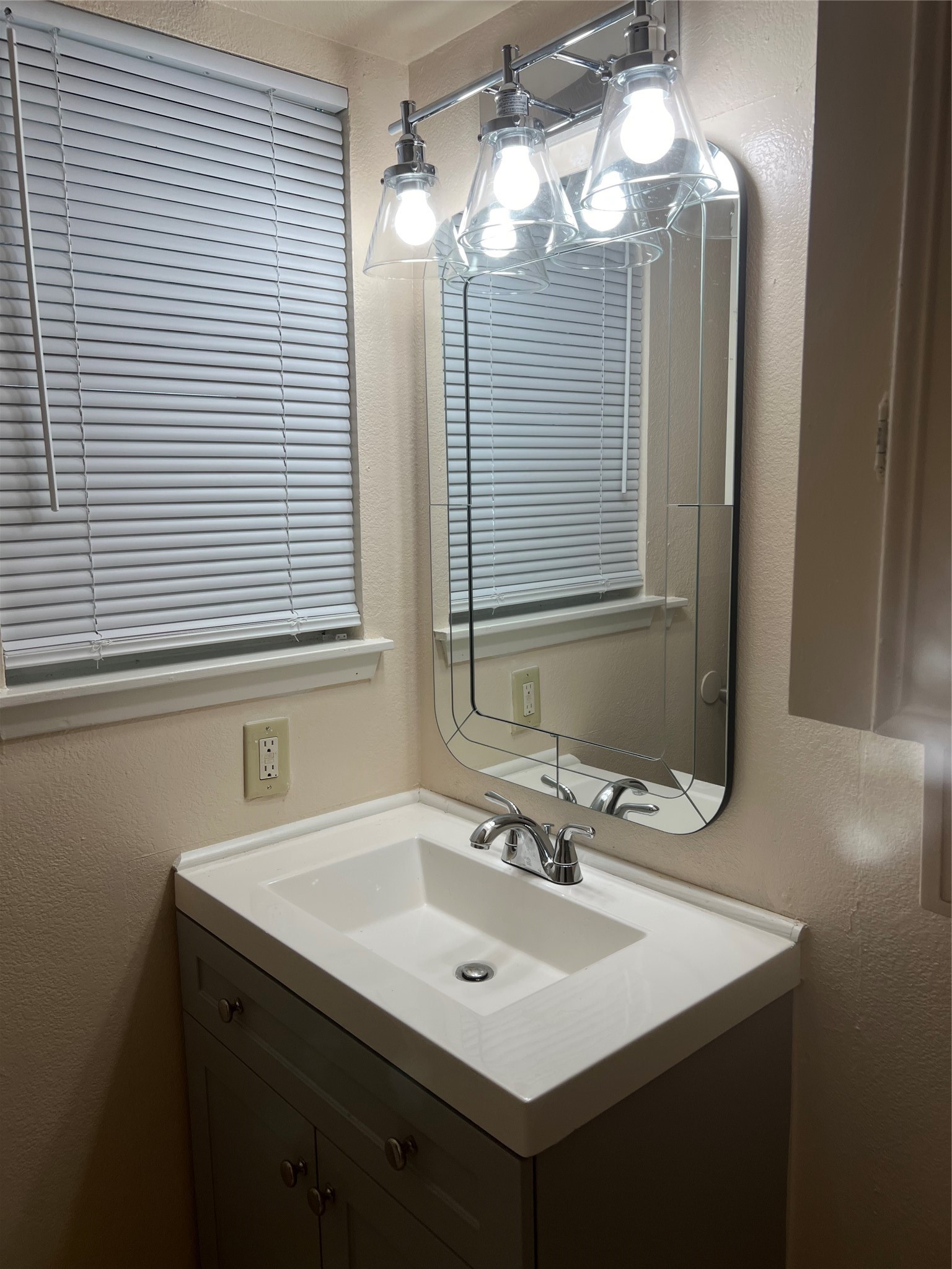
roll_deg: +1.1
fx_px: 953
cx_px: 476
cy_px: 634
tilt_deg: -6.8
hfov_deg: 53.1
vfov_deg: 67.3
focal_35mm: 26
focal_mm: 5.7
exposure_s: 1/136
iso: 32
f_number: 1.5
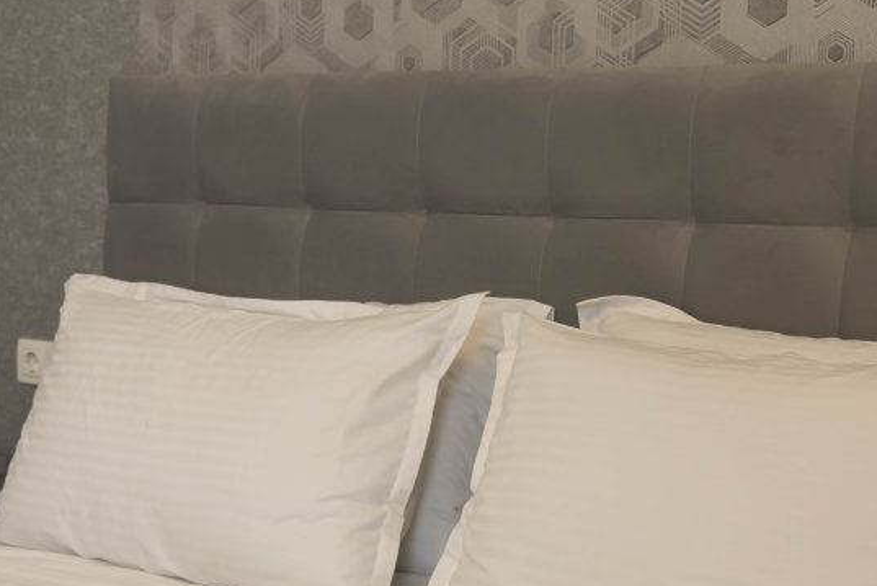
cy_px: 405
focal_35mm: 61
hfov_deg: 32.7
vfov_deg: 22.2
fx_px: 1487
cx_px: 542
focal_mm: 32
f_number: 4
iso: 500
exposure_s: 1/80
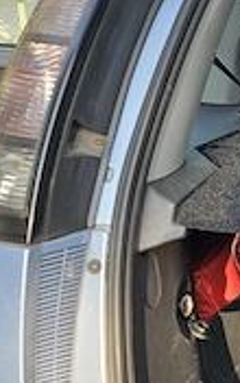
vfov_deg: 24.8
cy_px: 244
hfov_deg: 12.2
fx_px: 869
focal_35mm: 83
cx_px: 593
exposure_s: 1/180
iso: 50
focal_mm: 5.4
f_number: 1.8
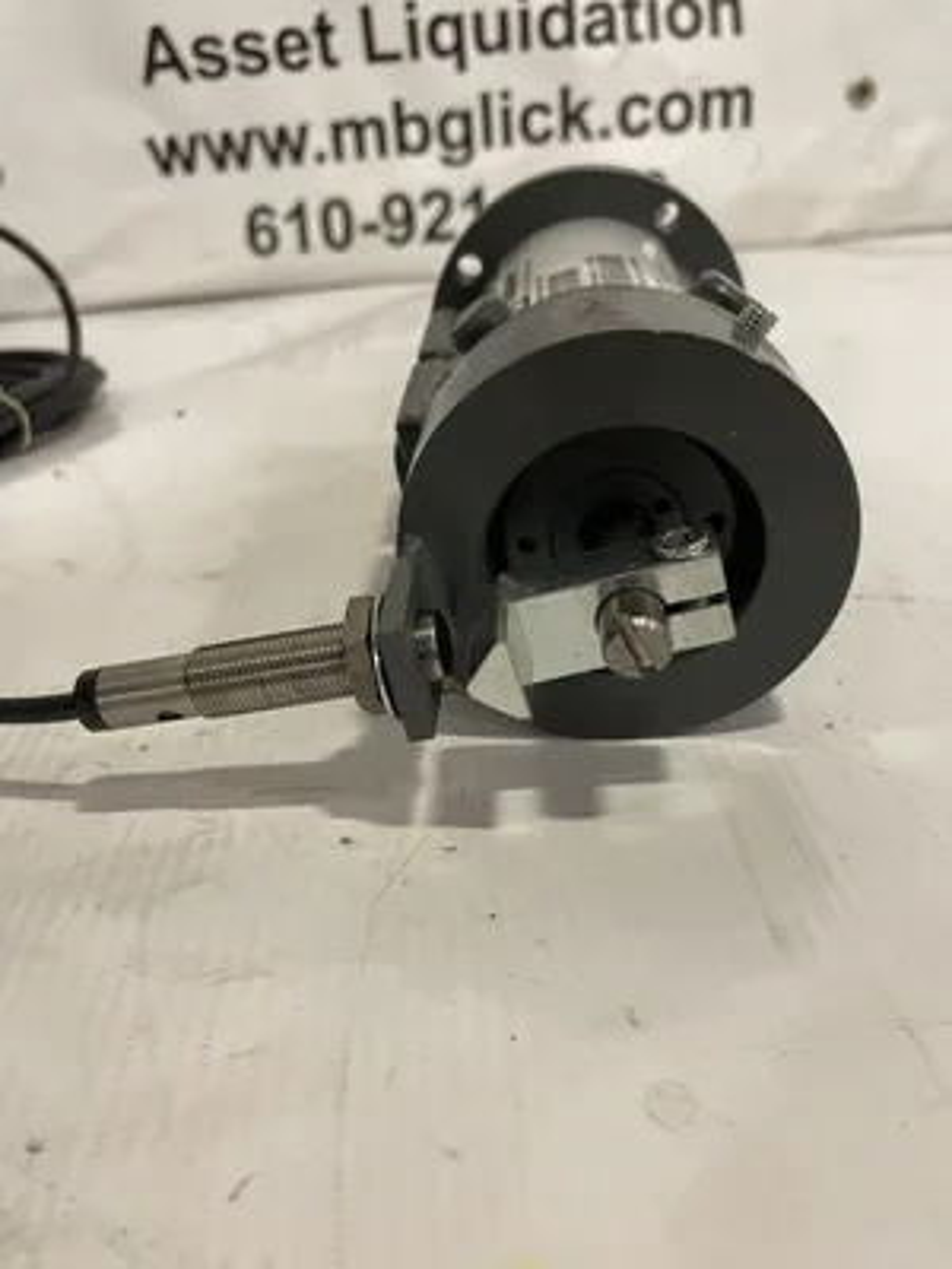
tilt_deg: -28.5
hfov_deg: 53.1
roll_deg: +5.1
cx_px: 476
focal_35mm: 26
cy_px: 634
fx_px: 953
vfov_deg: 67.3
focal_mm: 4.2
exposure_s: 1/60
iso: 160
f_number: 1.6
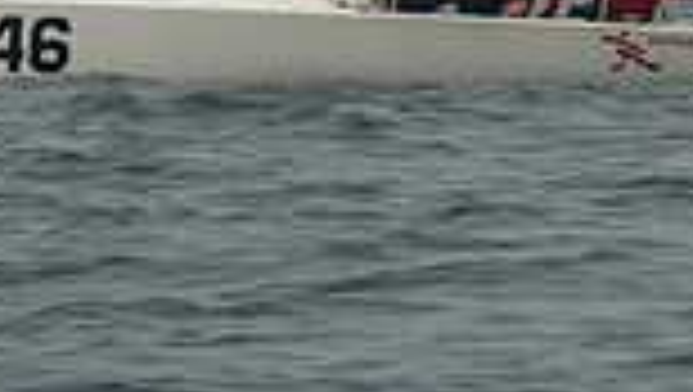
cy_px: -571
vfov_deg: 1.0
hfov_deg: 1.8
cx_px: 1052
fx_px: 22589
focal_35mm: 1228
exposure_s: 1/3200
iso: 800
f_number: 9
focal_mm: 200
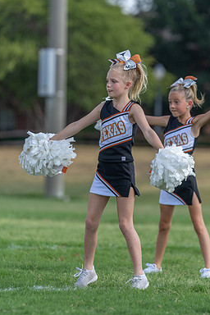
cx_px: 121
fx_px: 2642
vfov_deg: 6.8
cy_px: 157
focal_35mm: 302
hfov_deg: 4.6
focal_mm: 200
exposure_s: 1/1000
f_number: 3.5
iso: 125
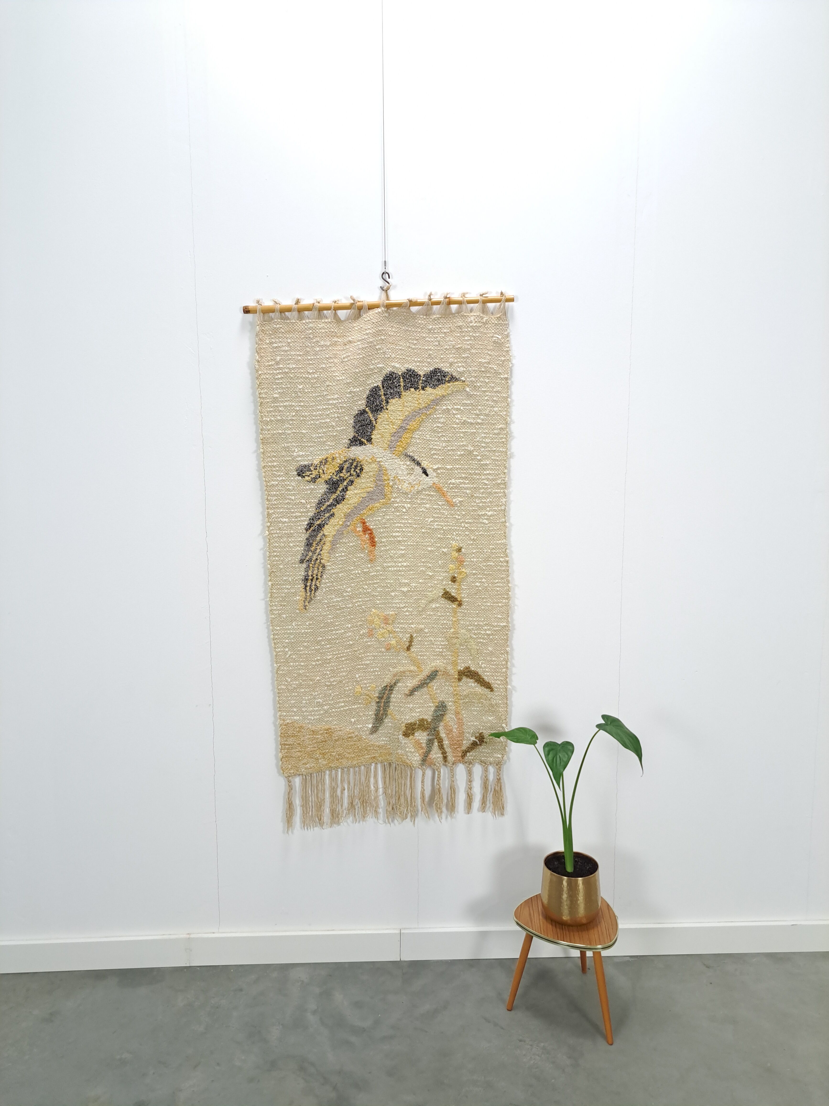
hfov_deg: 56.8
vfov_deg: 71.6
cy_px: 553
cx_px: 414
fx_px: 766
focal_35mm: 24
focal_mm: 5.23
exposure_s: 1/50
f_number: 1.8
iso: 250
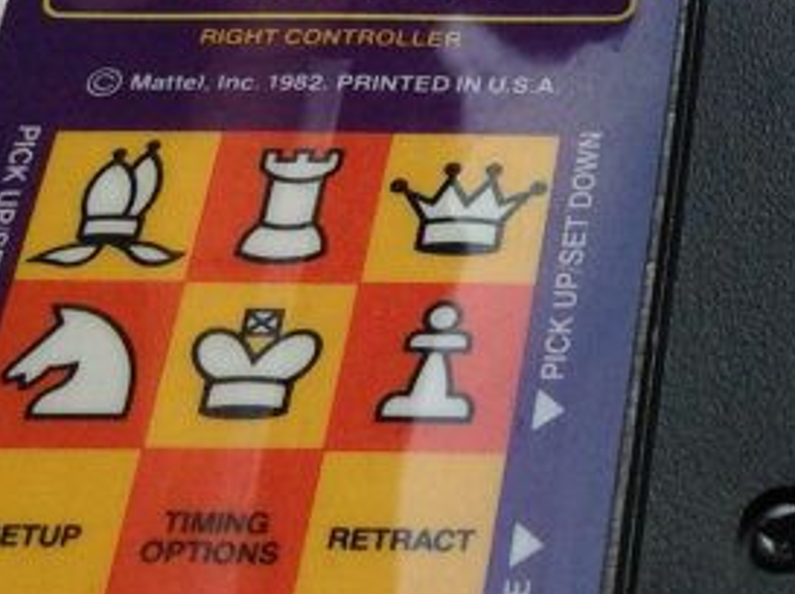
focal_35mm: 128
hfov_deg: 14.5
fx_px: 2936
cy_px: -118
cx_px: 1147
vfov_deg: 11.3
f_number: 2.4
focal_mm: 4.28
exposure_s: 1/120
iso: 80
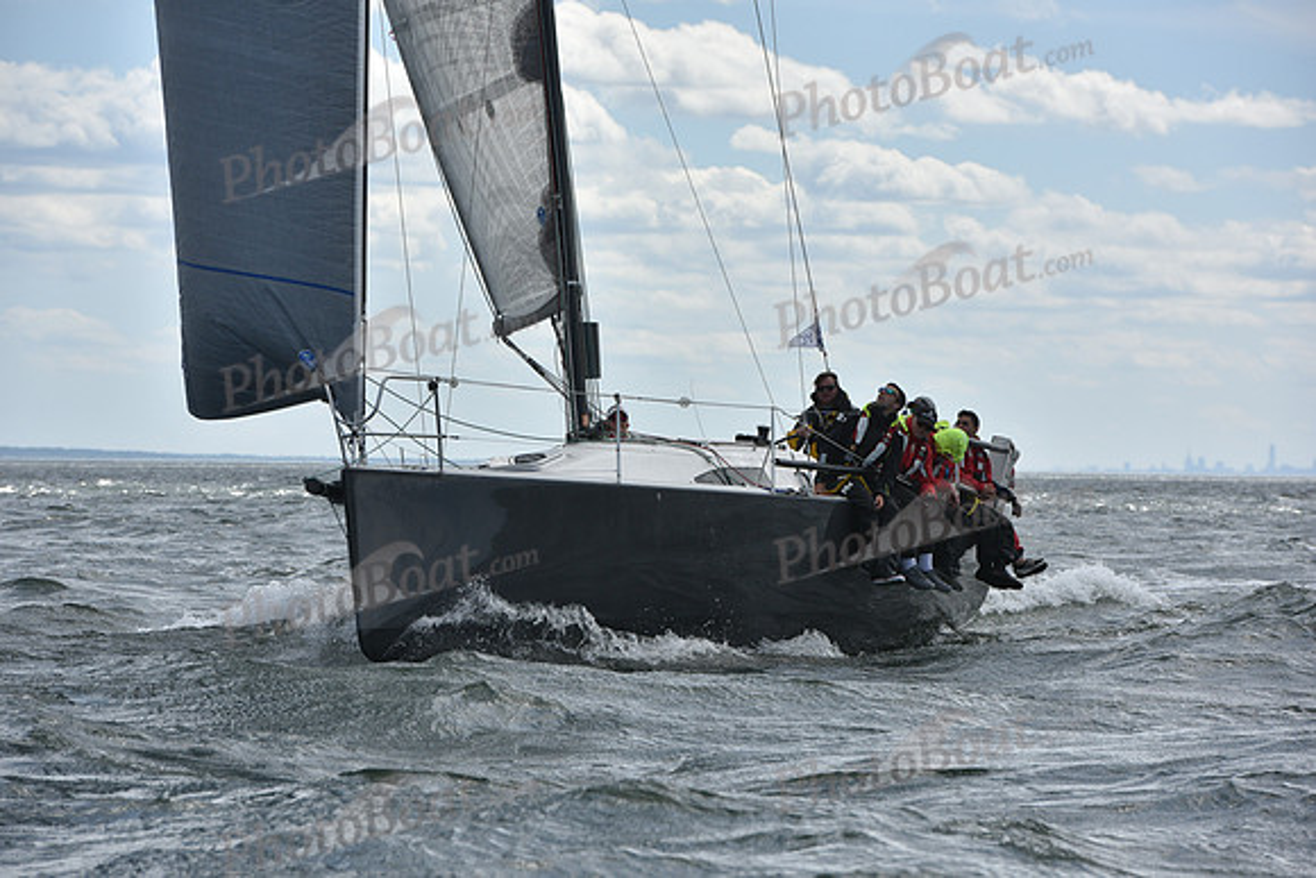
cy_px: 439
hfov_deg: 10.5
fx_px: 7130
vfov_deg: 7.0
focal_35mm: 195
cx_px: 658
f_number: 10
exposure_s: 1/1000
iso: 320
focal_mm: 195
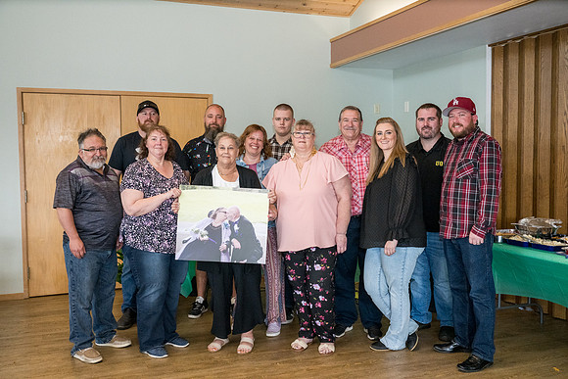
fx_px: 552
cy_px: 190
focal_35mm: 35
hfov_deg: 54.4
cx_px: 284
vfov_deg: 37.9
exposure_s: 1/250
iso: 3200
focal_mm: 35
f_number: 6.3
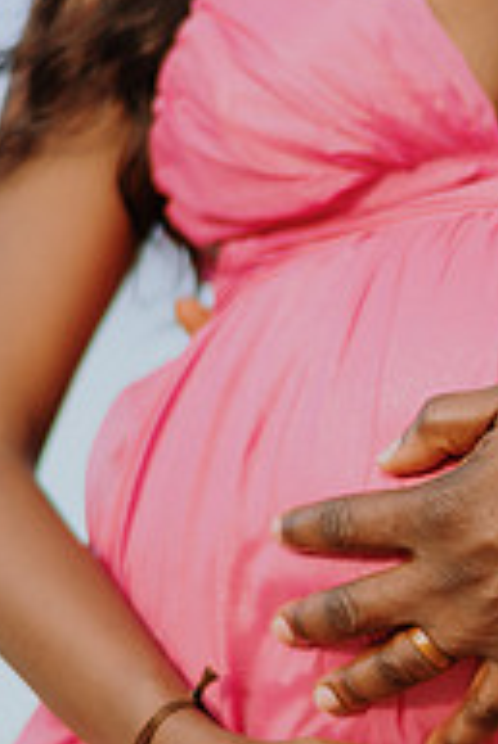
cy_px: 507
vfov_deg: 11.6
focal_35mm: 177
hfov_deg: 7.7
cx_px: 625
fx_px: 3666
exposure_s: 1/2500
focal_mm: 58
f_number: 1.4
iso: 50
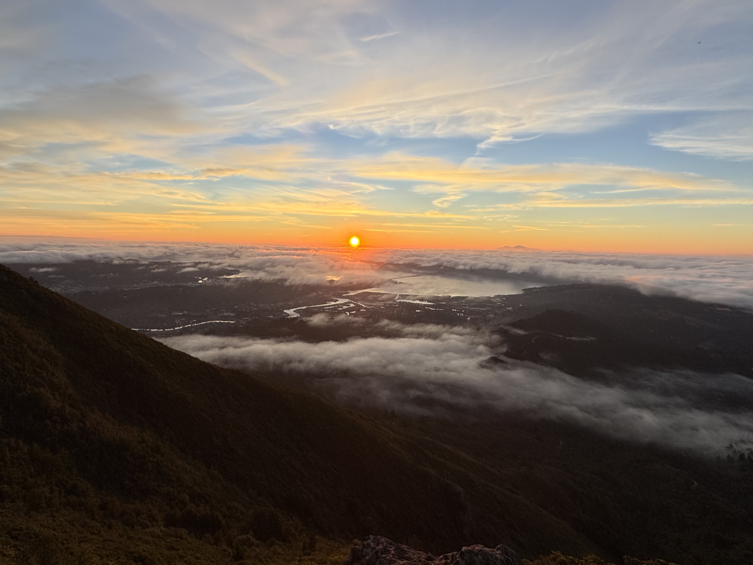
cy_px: 210
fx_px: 435
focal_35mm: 20
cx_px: 340
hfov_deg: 81.5
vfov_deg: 65.0
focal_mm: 2.22
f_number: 2.2
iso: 50
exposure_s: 1/899
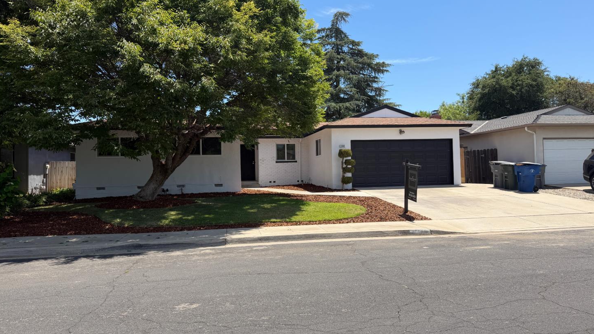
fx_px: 425
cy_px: 158
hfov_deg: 69.9
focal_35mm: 27
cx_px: 296
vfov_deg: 42.9
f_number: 1.78
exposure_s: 1/3021
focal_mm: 6.76
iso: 80
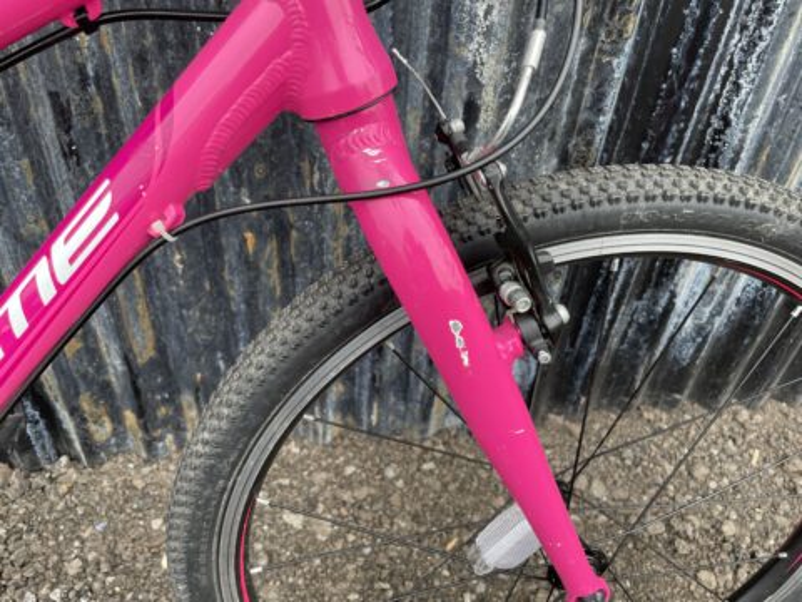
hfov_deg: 67.3
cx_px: 401
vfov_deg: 53.1
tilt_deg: -38.7
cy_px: 301
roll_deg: -4.9
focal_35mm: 26
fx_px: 602
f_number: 1.6
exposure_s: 1/262
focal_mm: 4.2
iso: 32
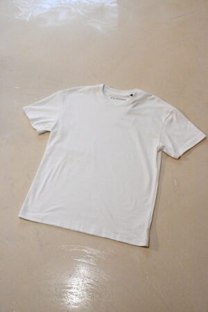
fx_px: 364
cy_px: 156
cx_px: 104
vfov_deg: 46.4
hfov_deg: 31.9
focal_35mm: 42
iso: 16000
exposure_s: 1/640
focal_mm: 28
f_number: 10
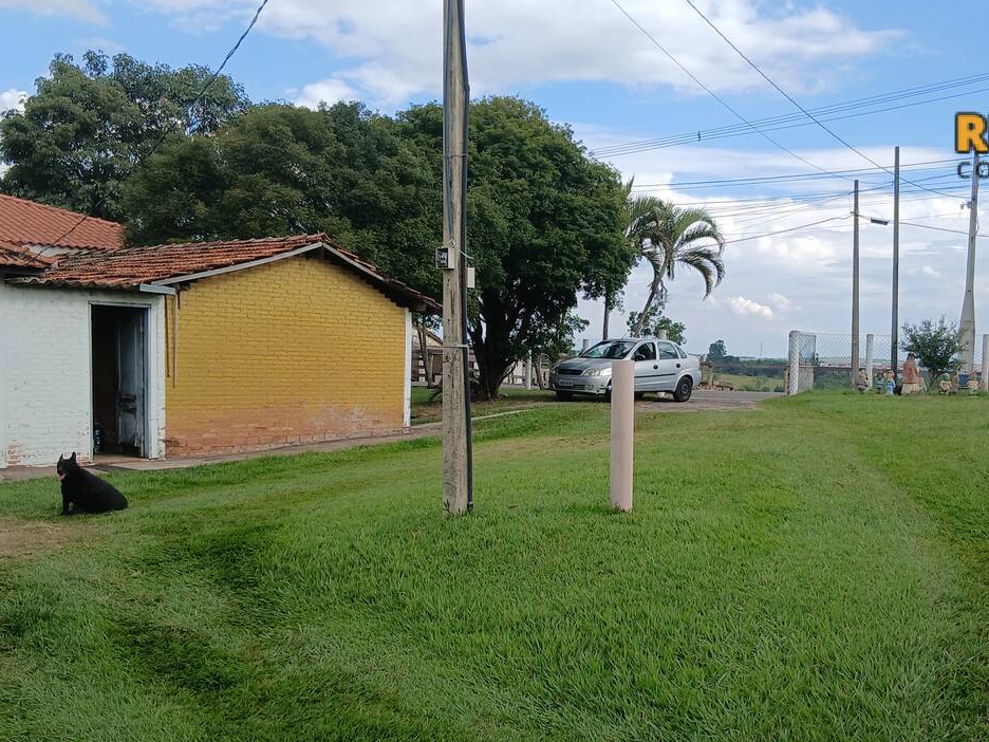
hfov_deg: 46.7
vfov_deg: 35.9
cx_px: 561
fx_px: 1143
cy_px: 431
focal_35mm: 40
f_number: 1.8
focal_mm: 3.98
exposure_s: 1/380
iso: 20
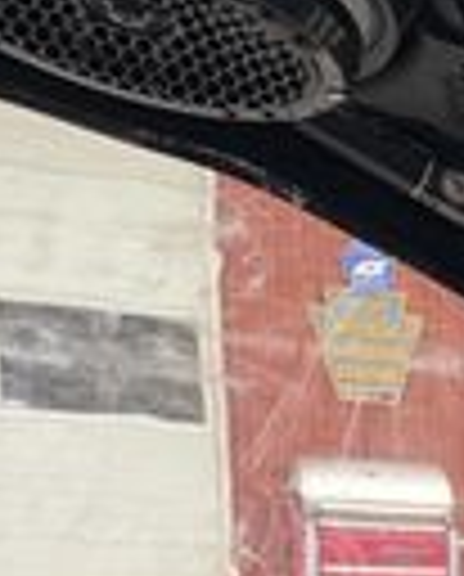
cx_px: 1347
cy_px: 1048
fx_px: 2001
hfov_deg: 10.1
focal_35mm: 117
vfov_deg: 14.4
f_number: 1.78
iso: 80
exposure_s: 1/152
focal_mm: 6.76
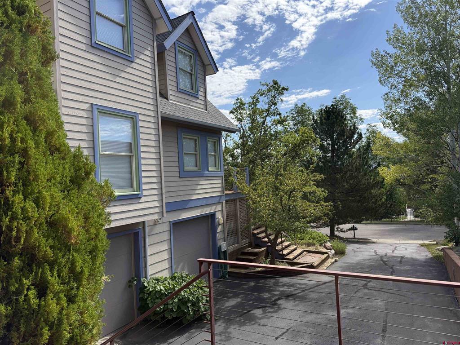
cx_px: 230
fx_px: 319
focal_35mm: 24
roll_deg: +2.1
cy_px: 172
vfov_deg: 56.8
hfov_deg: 71.6
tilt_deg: +2.2
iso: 100
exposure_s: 1/4167
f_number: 1.78
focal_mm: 6.76
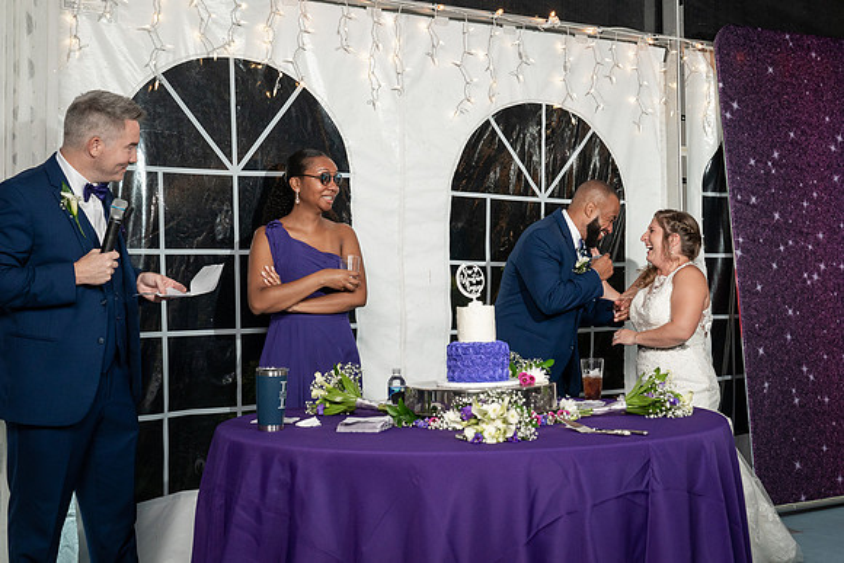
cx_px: 454
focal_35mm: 50
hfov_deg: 39.8
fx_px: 1165
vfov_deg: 27.2
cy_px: 262
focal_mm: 46
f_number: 5.6
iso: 1600
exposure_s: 1/200
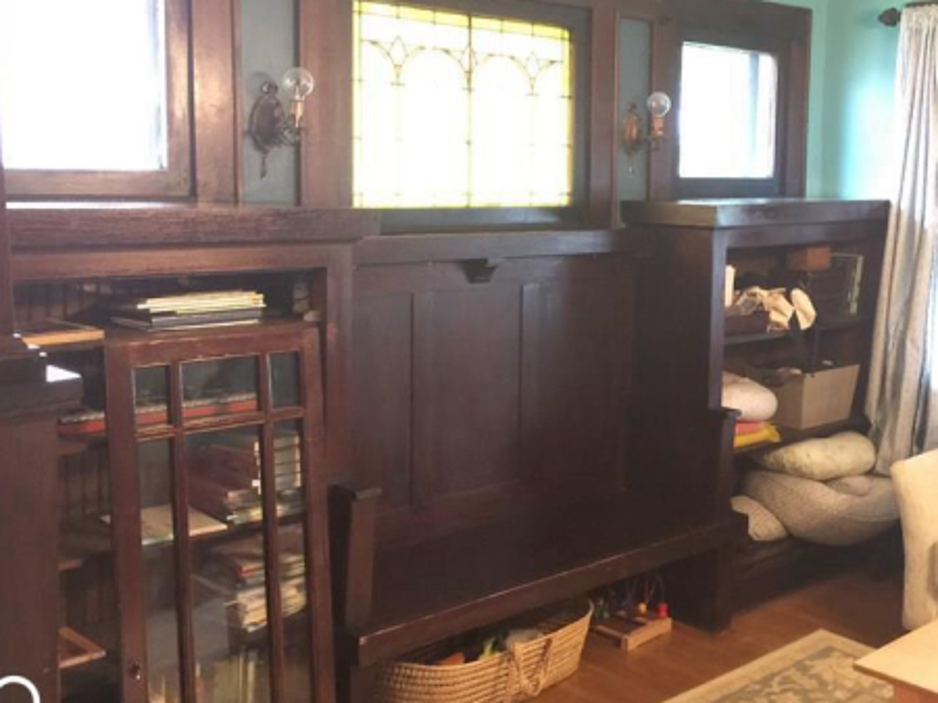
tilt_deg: -4.7
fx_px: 1165
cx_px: 556
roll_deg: -0.5
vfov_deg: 33.4
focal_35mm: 43
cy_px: 275
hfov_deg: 43.7
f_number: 2.2
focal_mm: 4.15
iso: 100
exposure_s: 1/4
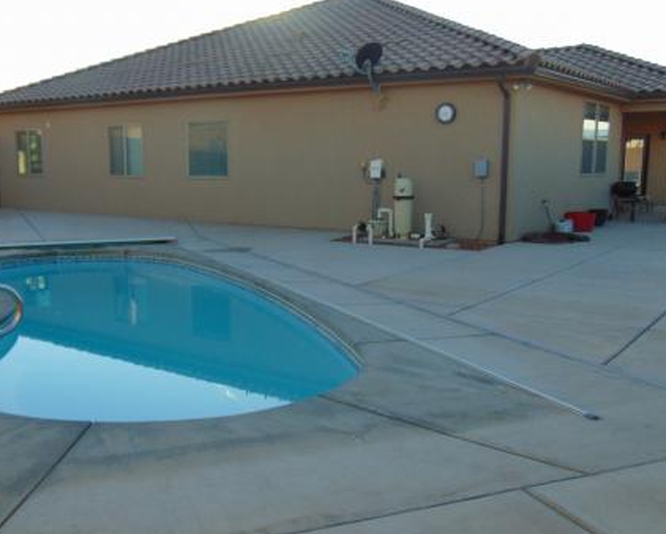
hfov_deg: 48.9
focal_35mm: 37
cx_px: 279
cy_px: 289
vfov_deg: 40.1
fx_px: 730
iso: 80
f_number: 3
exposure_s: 1/400
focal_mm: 4.5
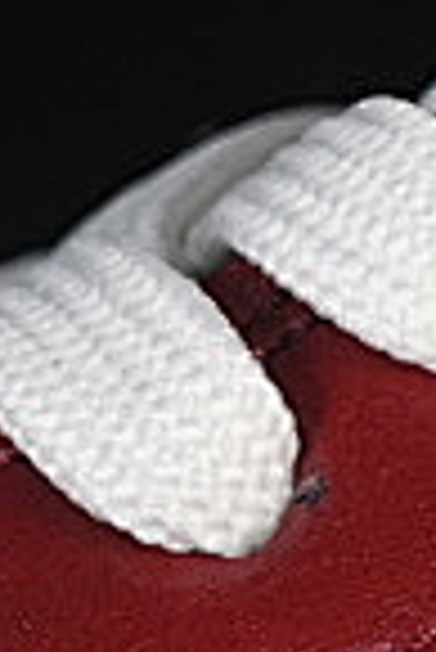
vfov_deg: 3.7
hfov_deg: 2.4
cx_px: 1326
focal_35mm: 557
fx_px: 10094
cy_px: 1439
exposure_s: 1/80
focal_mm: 50
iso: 160
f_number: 7.1
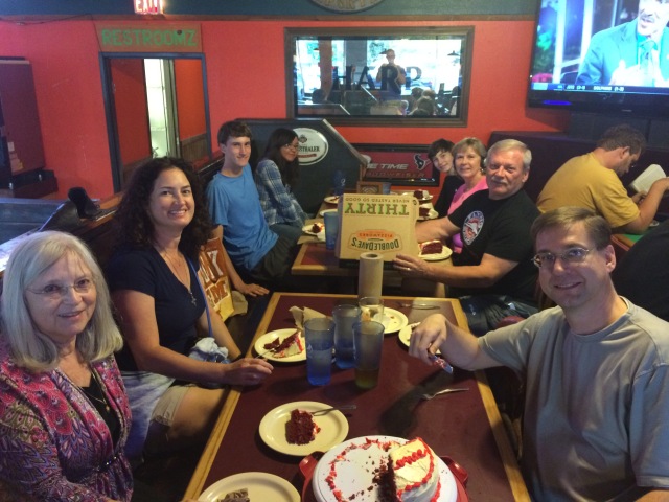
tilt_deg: -20.0
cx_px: 334
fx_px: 560
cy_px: 251
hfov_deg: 61.7
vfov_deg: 48.2
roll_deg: +0.3
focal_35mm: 29
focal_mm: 4.15
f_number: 2.2
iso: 320
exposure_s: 1/15
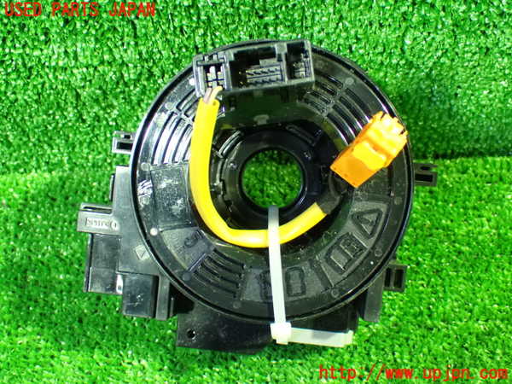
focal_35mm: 47
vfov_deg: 30.9
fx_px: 695
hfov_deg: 40.4
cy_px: 192
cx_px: 256
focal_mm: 8.4
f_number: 3.1
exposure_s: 1/13
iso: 1600
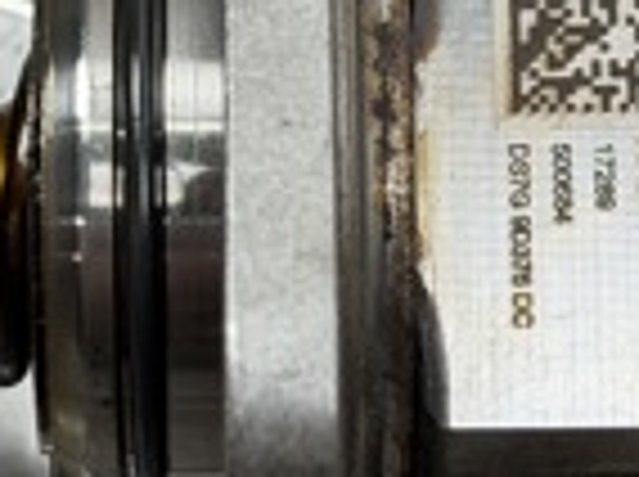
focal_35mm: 216
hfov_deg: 9.2
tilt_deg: -55.5
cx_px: 500
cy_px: 200
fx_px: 3981
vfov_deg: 6.9
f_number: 1.78
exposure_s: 1/50
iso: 64
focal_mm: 6.76
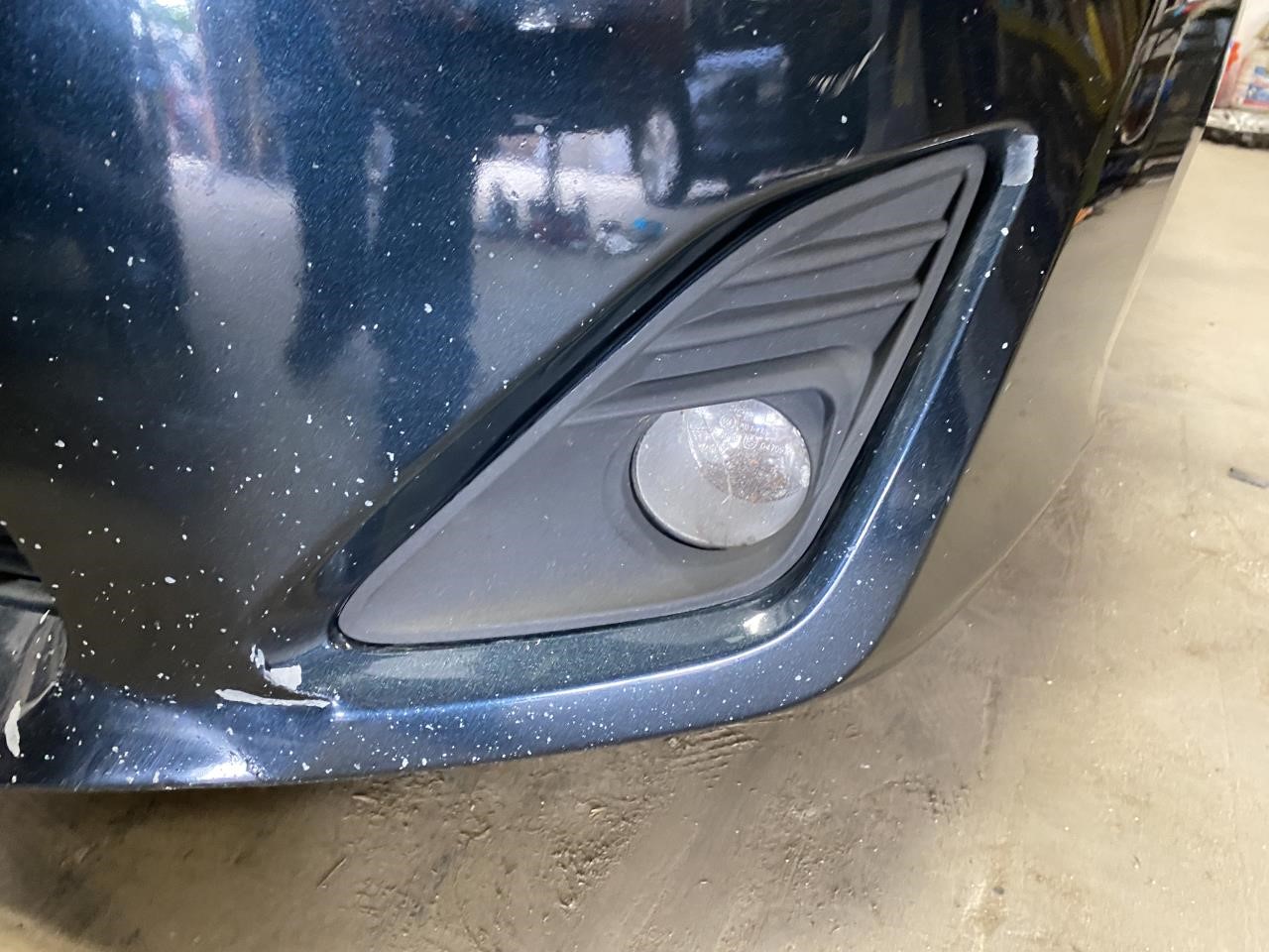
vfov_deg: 53.1
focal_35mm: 26
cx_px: 634
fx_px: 953
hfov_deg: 67.3
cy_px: 476
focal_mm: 4.25
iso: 320
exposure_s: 1/40
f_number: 1.8
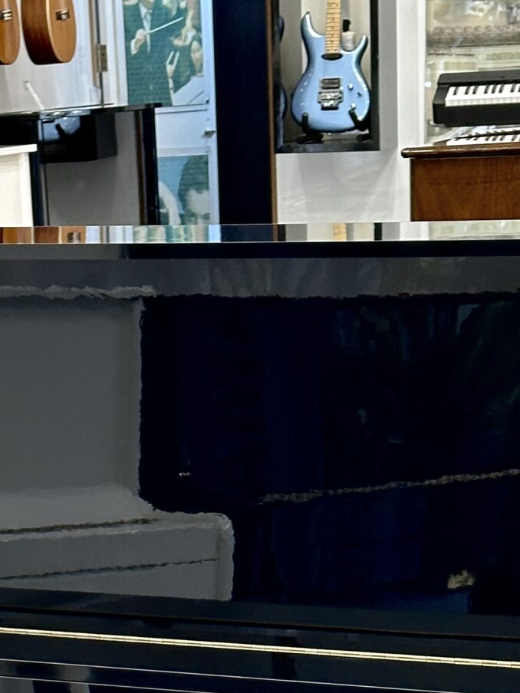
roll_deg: +2.3
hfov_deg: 10.9
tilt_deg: -15.4
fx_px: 2724
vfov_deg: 14.1
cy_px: 796
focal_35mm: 136
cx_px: 202
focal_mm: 6.86
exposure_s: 1/50
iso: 160
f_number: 1.78
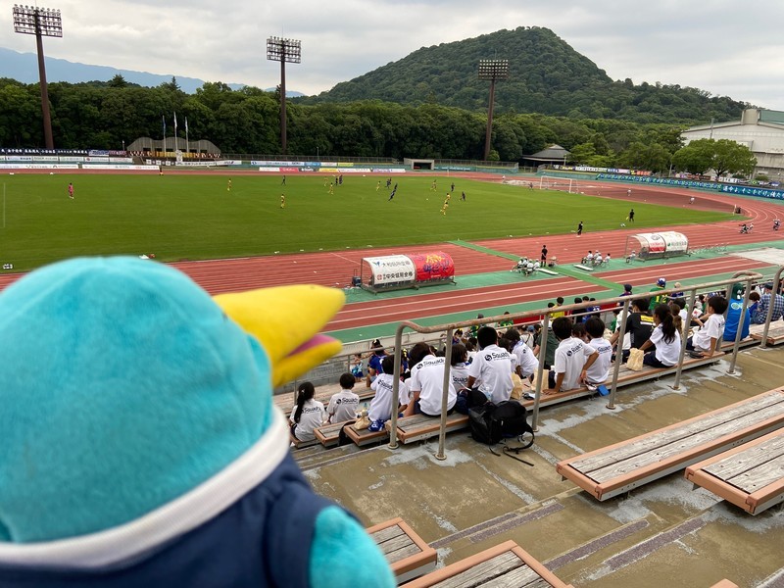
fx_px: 589
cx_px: 392
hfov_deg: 67.3
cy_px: 294
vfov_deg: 53.1
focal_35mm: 26
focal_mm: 4.25
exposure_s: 1/210
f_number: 1.8
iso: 32
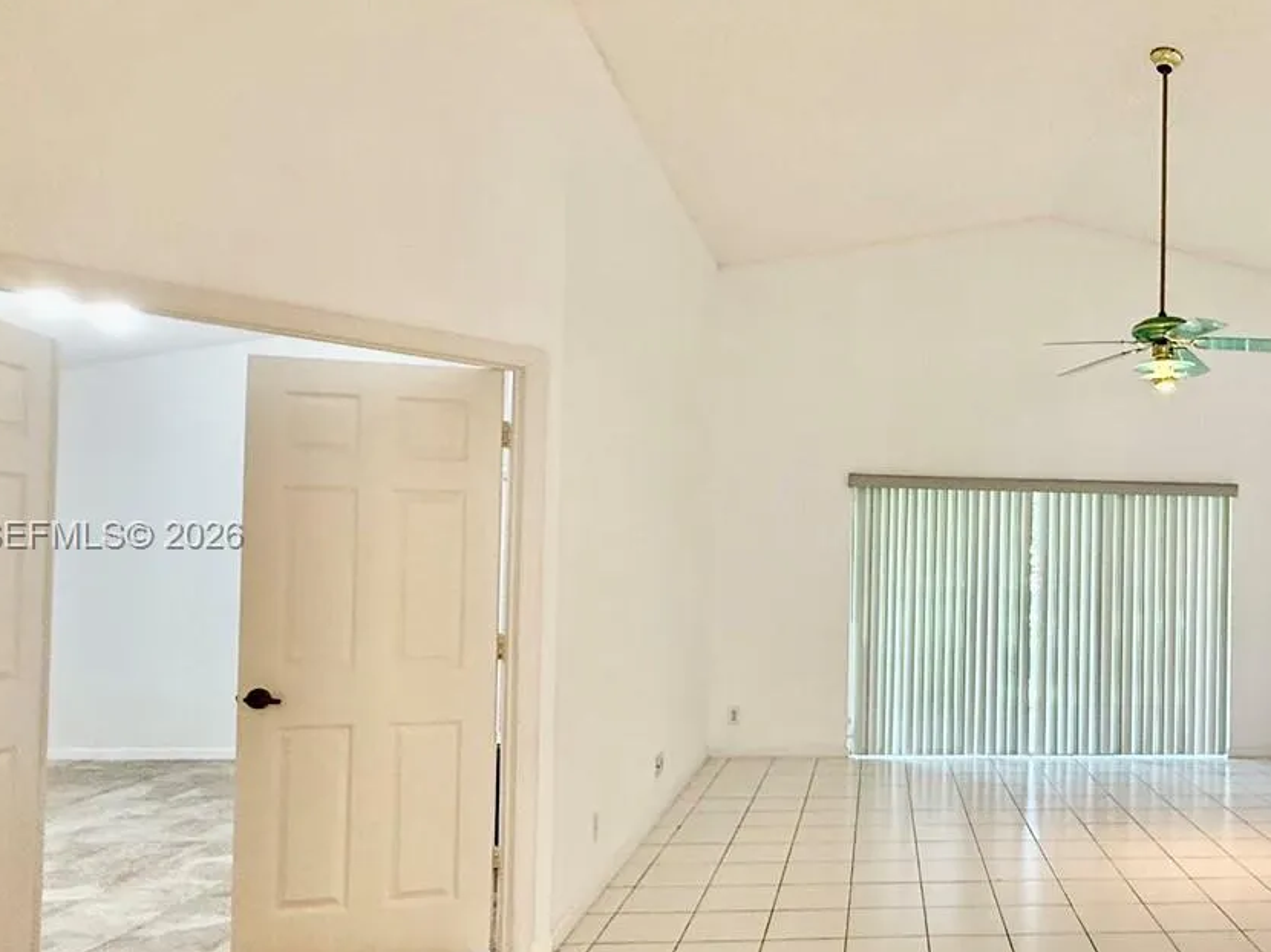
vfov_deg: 51.2
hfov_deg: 60.8
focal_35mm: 27
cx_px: 991
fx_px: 991
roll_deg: -1.7
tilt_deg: +1.2
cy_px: 537
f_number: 2.2
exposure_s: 1/60
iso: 250
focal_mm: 2.22
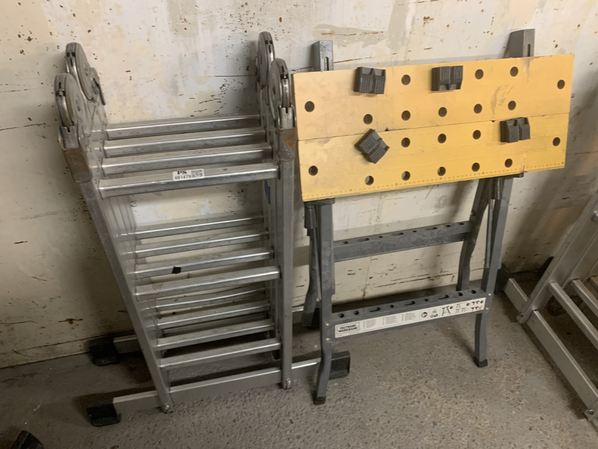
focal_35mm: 26
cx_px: 299
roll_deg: -1.0
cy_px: 224
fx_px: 449
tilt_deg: -41.9
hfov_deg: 67.3
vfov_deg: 53.1
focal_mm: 4.25
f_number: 1.8
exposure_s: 1/50
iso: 320
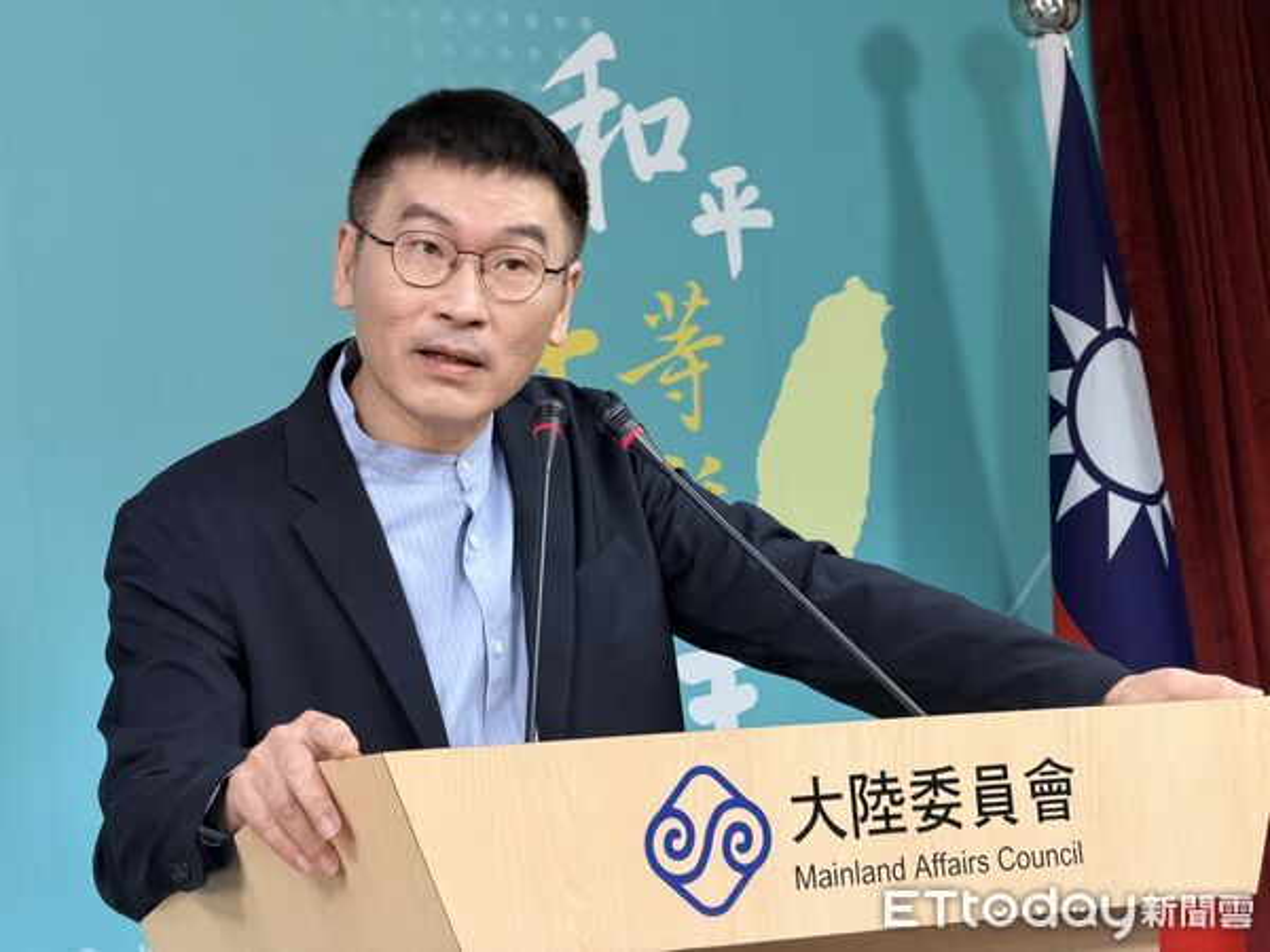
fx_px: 3669
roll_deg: +5.8
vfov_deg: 14.8
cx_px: 635
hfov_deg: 19.6
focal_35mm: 100
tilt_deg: +5.2
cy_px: 476
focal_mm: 16.89
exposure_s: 1/120
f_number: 2.8
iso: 320
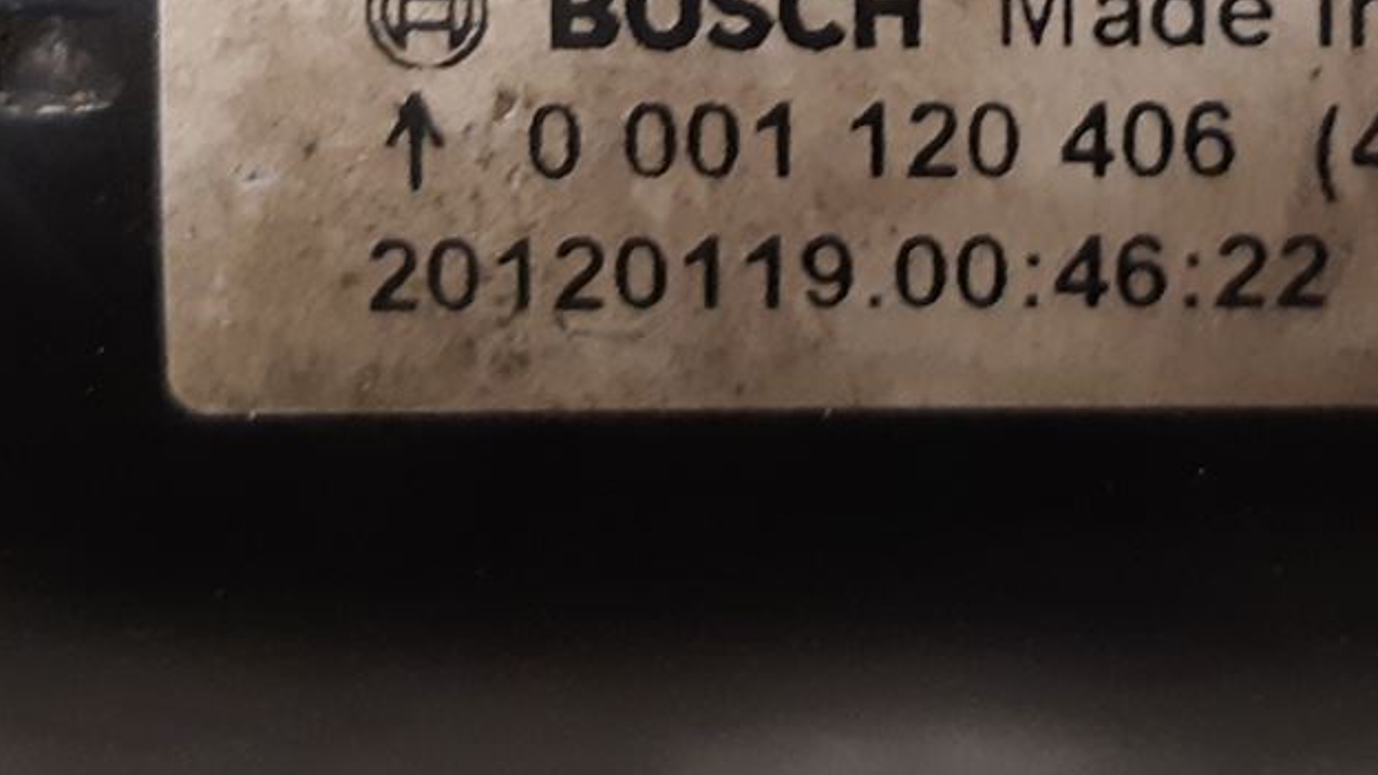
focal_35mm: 93
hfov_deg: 22.9
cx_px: 828
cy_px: -475
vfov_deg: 12.2
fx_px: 3398
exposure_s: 1/33
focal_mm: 3.93
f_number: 1.7
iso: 200
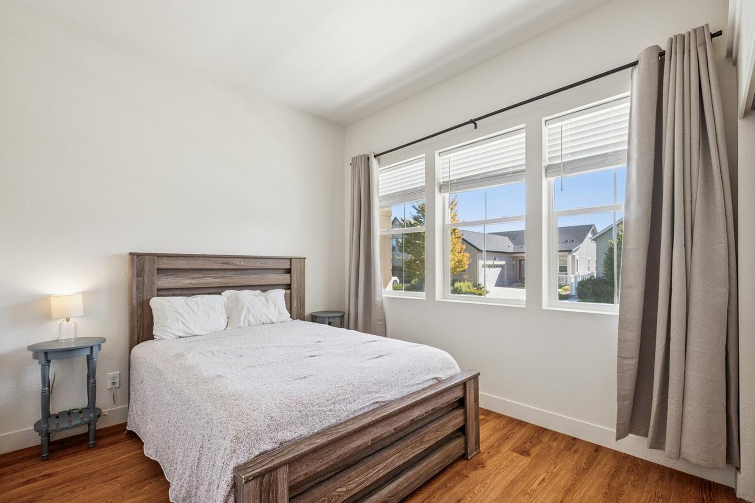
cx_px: 383
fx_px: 335
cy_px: 266
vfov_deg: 73.6
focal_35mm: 16
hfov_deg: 96.7
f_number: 11
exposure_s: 1/40
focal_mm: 15
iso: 800
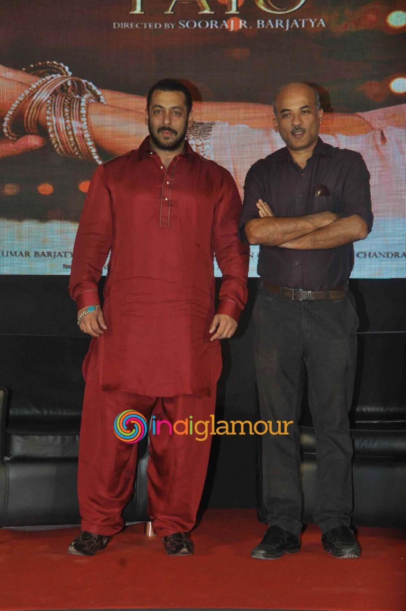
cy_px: 306
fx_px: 1272
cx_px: 203
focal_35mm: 75
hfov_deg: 18.1
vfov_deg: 27.0
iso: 800
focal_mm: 50
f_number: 11
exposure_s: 1/250
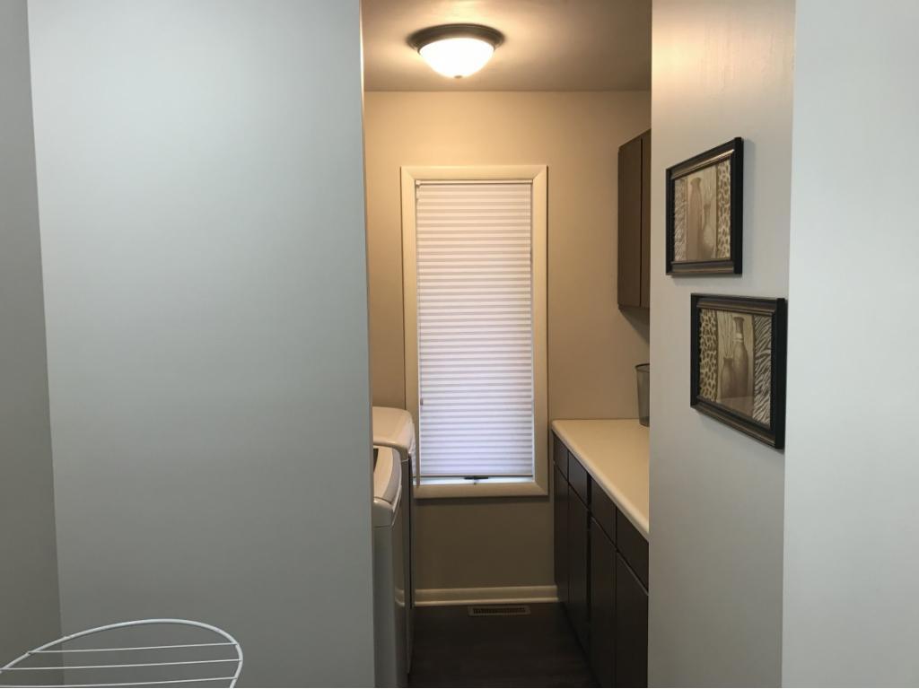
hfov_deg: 63.4
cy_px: 344
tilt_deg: -3.8
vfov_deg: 49.7
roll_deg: +0.5
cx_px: 460
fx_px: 743
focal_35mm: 28
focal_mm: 3.99
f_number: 1.8
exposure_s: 1/24
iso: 32
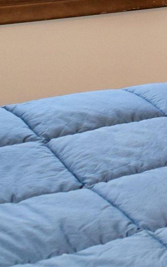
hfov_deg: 8.7
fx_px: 954
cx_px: 459
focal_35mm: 131
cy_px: -56
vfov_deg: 15.4
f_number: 5
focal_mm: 18
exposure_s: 1/100
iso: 800
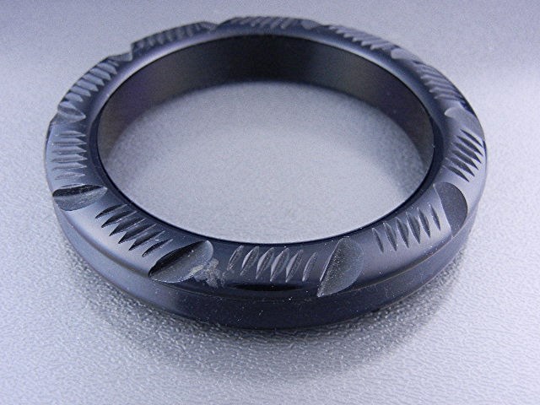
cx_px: 270
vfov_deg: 32.2
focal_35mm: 45
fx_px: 702
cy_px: 202
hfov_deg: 42.1
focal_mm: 8.1
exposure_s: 1/18
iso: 400
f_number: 3.8
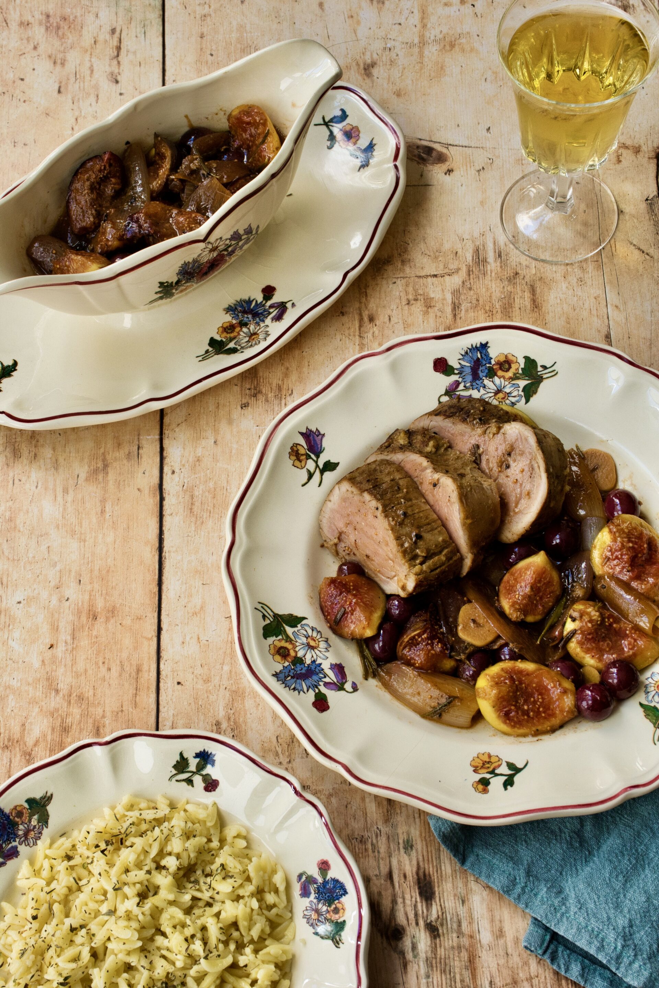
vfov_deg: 28.1
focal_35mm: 72
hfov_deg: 18.9
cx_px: 330
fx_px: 1977
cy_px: 494
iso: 500
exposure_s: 1/40
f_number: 10
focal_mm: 48
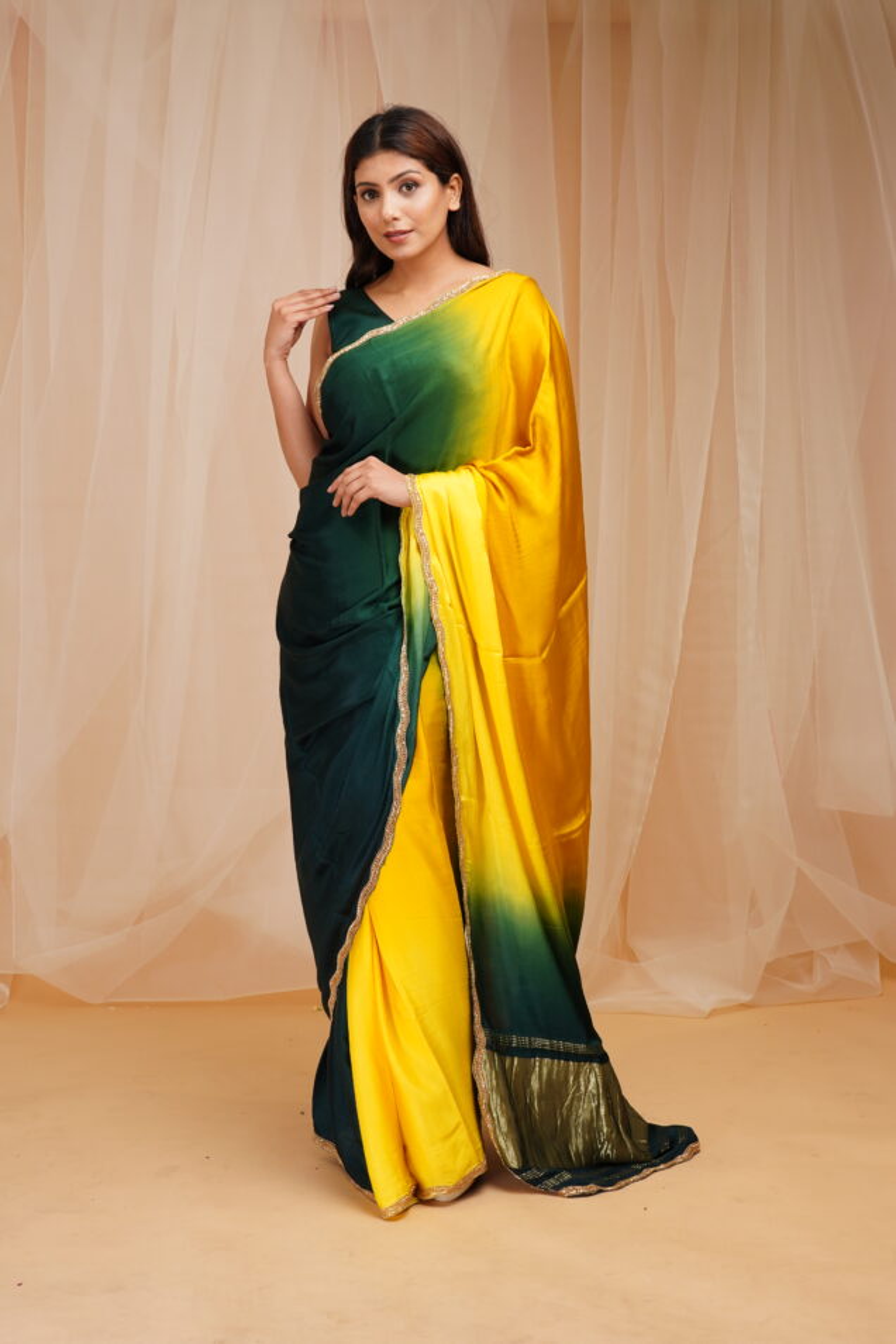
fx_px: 2053
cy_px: 672
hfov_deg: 24.6
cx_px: 448
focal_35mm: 55
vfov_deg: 36.2
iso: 250
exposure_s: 1/160
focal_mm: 37
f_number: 7.1
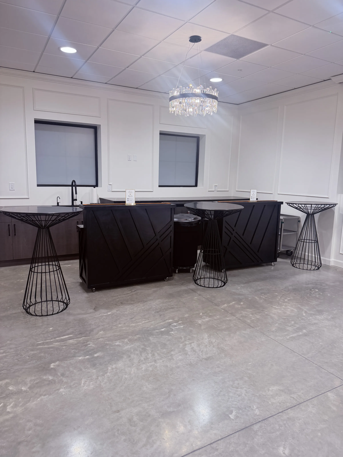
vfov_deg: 71.6
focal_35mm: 24
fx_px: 317
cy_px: 228
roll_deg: -1.3
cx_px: 172
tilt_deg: -8.4
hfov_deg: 56.8
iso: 200
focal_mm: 6.76
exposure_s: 1/143
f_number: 1.78
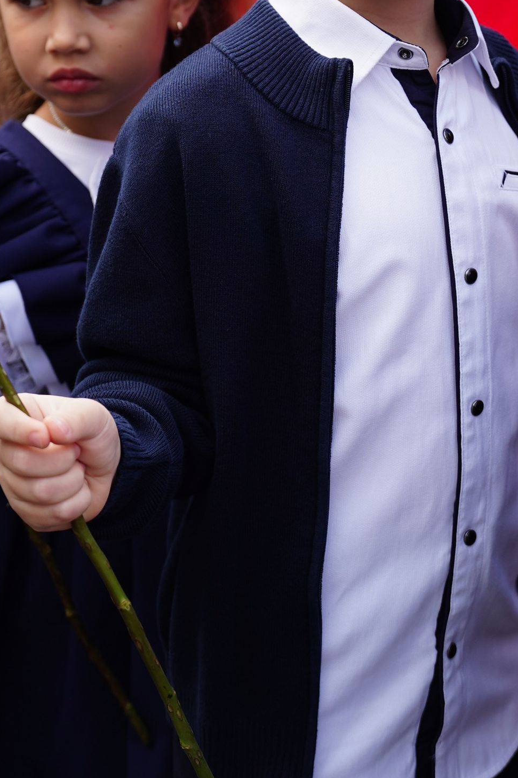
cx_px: 278
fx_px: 1878
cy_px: 80
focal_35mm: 87
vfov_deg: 22.8
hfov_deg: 15.7
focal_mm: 33
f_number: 2.8
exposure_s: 1/500
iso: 125
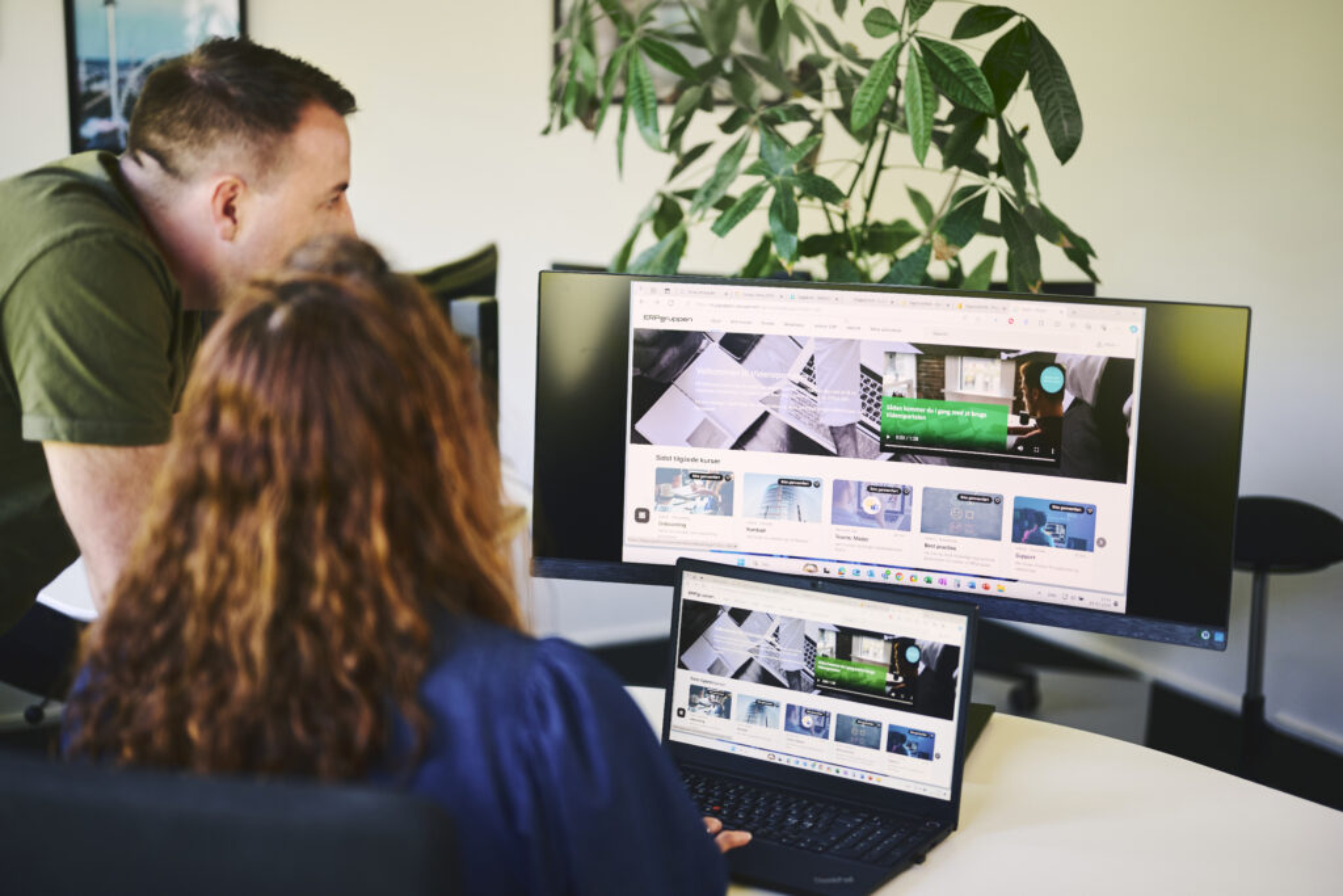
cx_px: 672
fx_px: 1865
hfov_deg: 39.6
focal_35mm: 50
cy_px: 448
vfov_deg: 27.0
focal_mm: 50
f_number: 1.8
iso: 400
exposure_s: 1/160
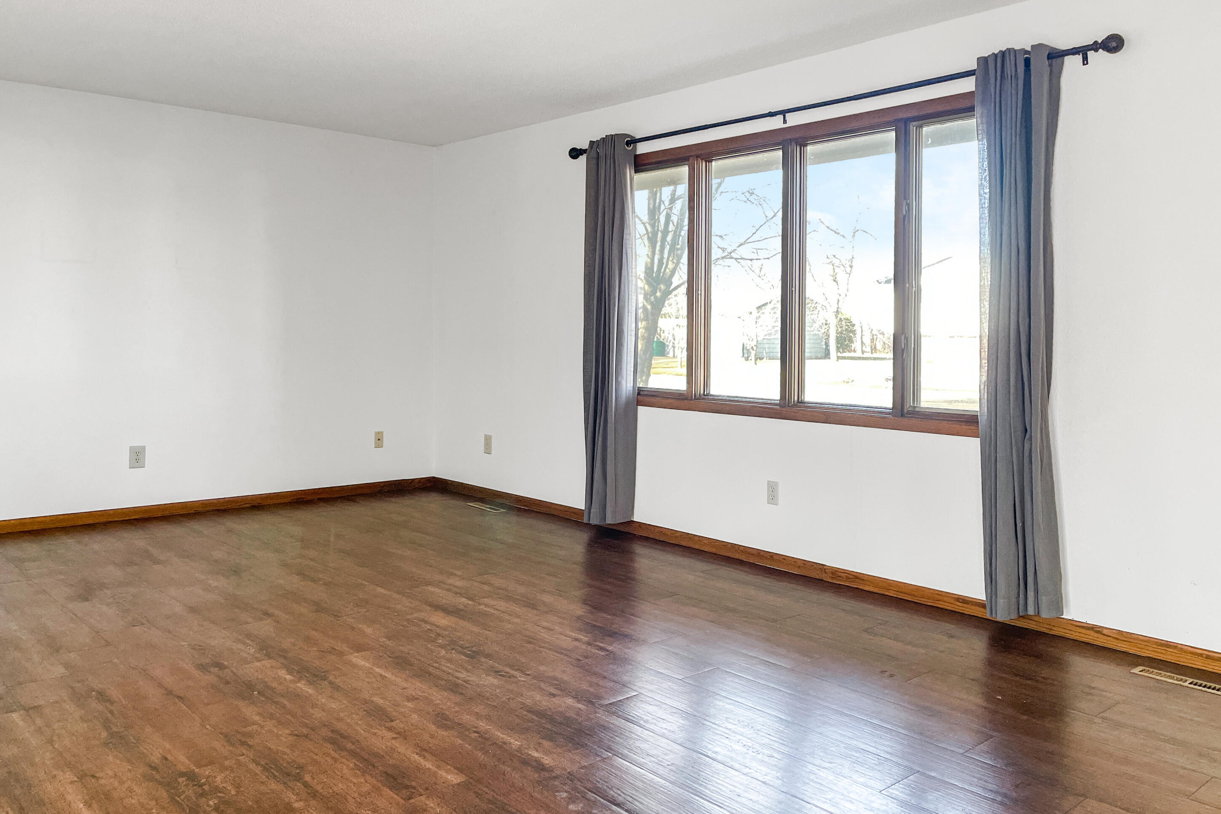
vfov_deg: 46.4
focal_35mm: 28
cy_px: 442
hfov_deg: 65.5
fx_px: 950
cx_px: 612
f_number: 1.6
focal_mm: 4.2
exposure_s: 1/120
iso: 125
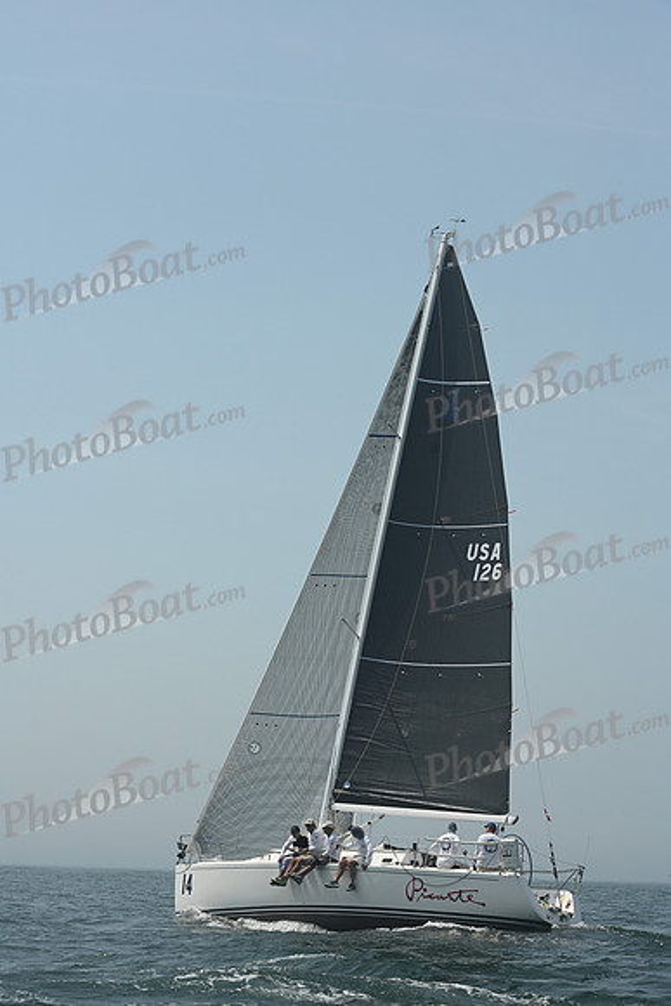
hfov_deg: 16.7
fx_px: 2291
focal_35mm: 82
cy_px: 503
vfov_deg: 24.8
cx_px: 336
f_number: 9
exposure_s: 1/1250
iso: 320
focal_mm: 82
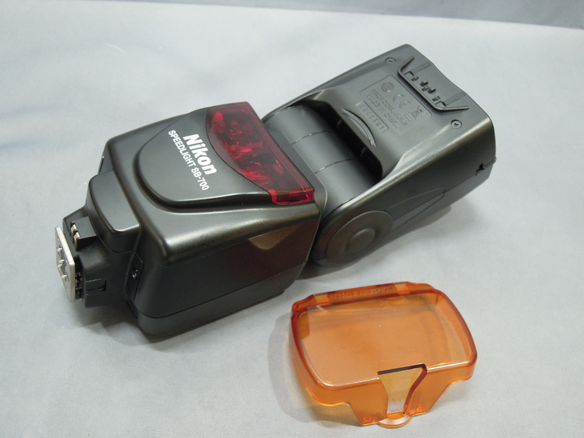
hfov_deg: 52.6
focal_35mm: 35
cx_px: 292
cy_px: 219
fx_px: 590
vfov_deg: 40.7
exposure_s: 1/25
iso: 400
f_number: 2.8
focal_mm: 6.3
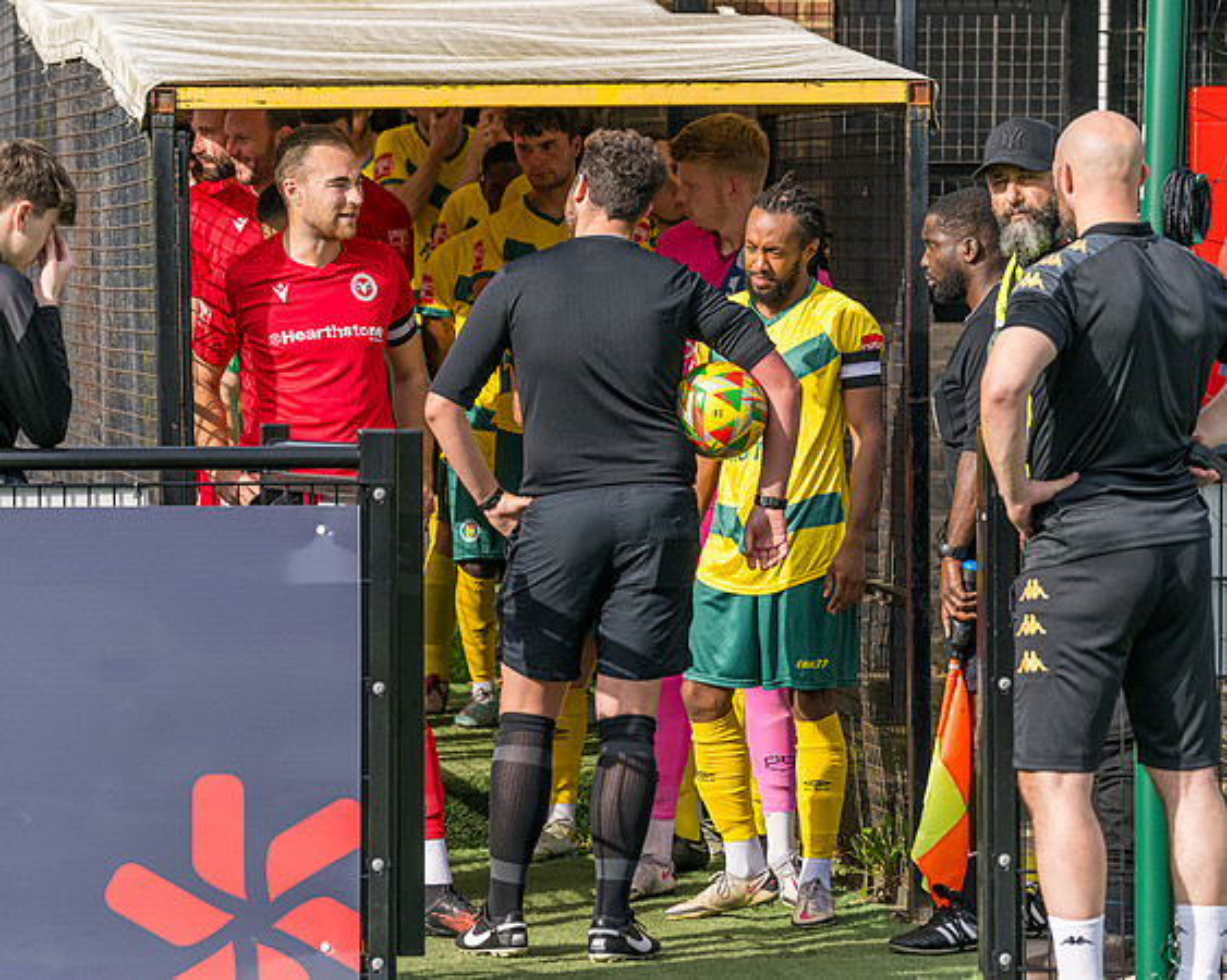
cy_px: 490
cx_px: 498
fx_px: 8262
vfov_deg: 6.8
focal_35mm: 228
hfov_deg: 8.5
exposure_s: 1/2500
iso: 400
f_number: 5
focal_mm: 135
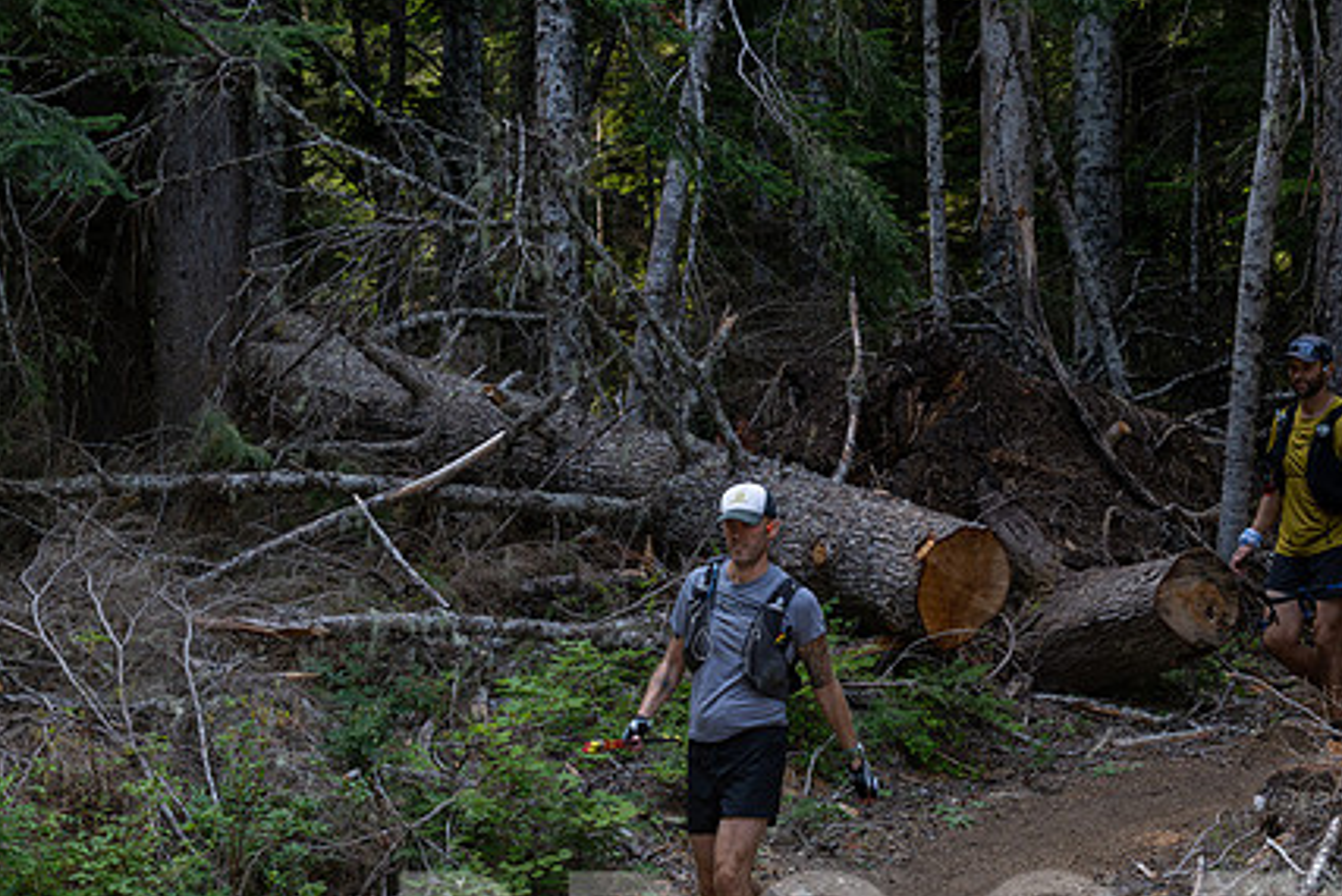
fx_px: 3542
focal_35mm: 95
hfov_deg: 21.4
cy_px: 602
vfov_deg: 14.4
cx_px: 849
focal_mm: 70
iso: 1250
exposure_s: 1/400
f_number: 8
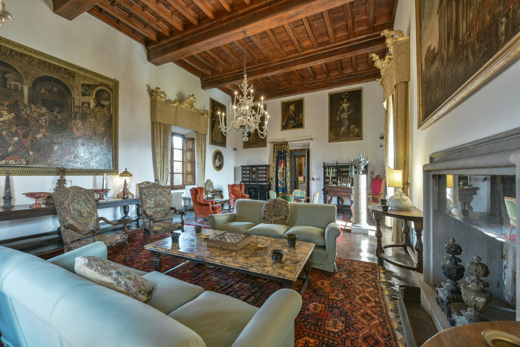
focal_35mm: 14
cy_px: 174
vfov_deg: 81.2
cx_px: 260
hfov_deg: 104.2
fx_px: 202
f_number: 8
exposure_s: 1/2
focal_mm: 14
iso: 100
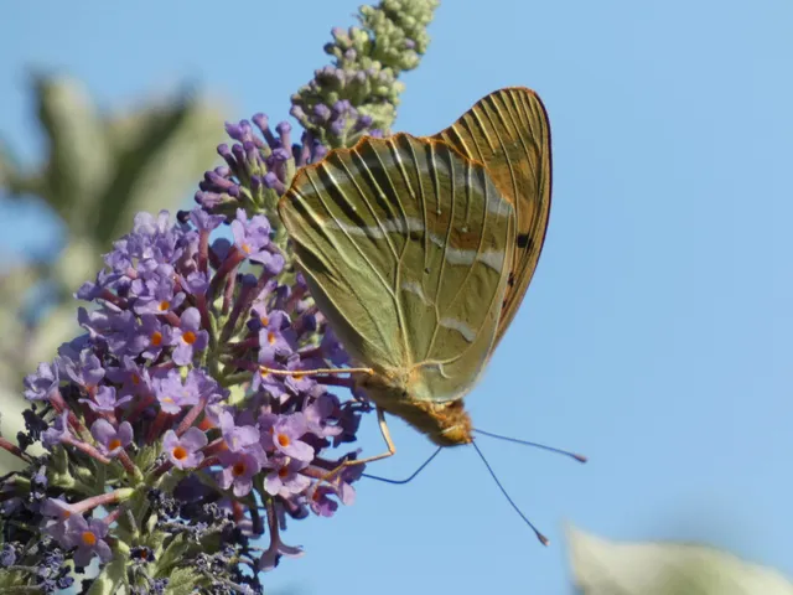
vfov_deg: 1.4
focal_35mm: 1033
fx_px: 23664
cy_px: 298
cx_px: 396
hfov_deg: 1.9
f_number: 5.6
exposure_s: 1/250
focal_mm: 185
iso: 80
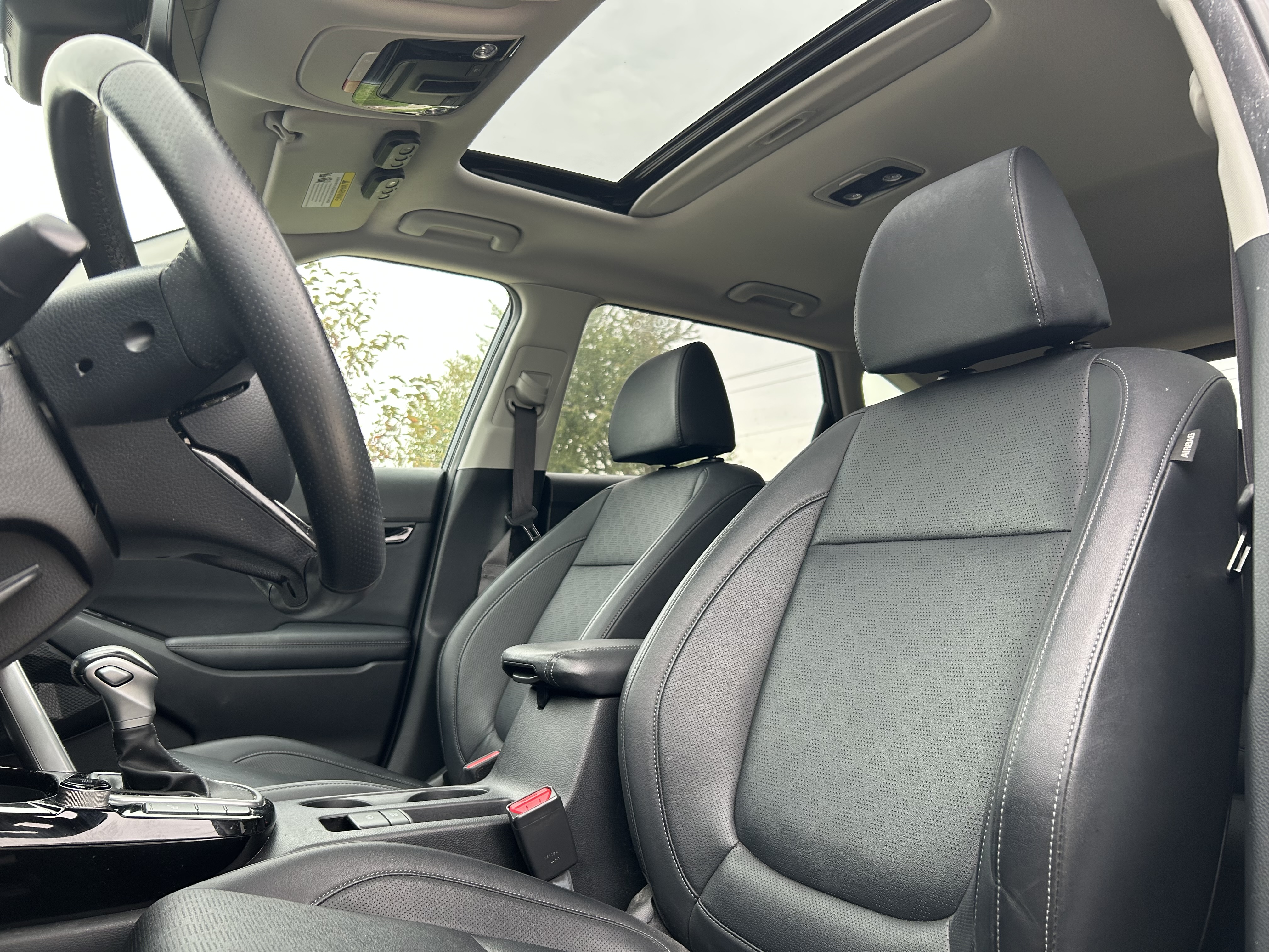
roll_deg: +2.0
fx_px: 953
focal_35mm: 26
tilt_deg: +6.1
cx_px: 634
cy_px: 476
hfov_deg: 67.3
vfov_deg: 53.1
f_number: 1.5
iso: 80
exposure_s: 1/121
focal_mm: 5.7
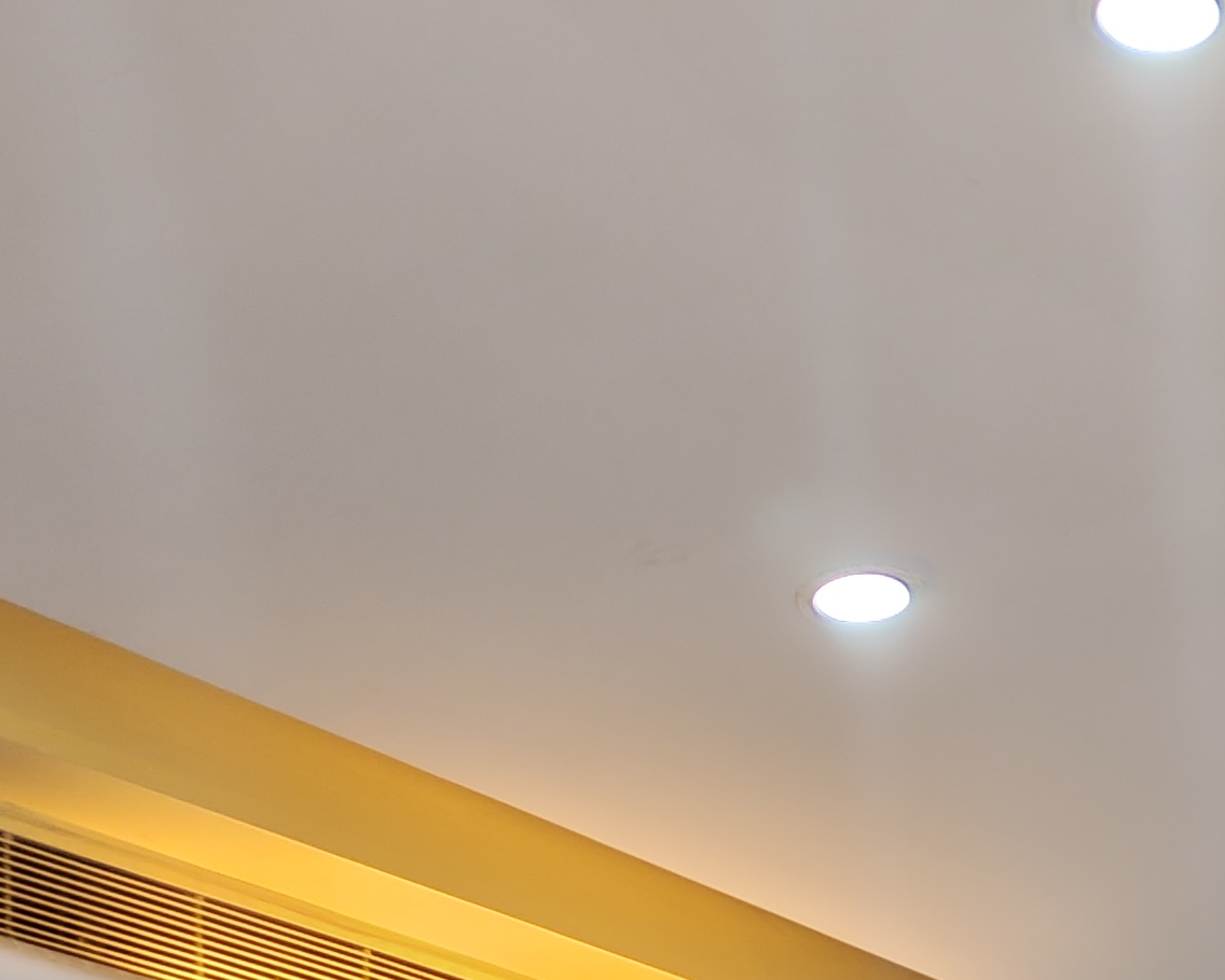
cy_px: 1598
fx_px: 3191
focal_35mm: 88
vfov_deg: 15.6
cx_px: 1860
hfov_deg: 19.0
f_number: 1.88
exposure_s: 1/33.3
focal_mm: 5.56
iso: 363
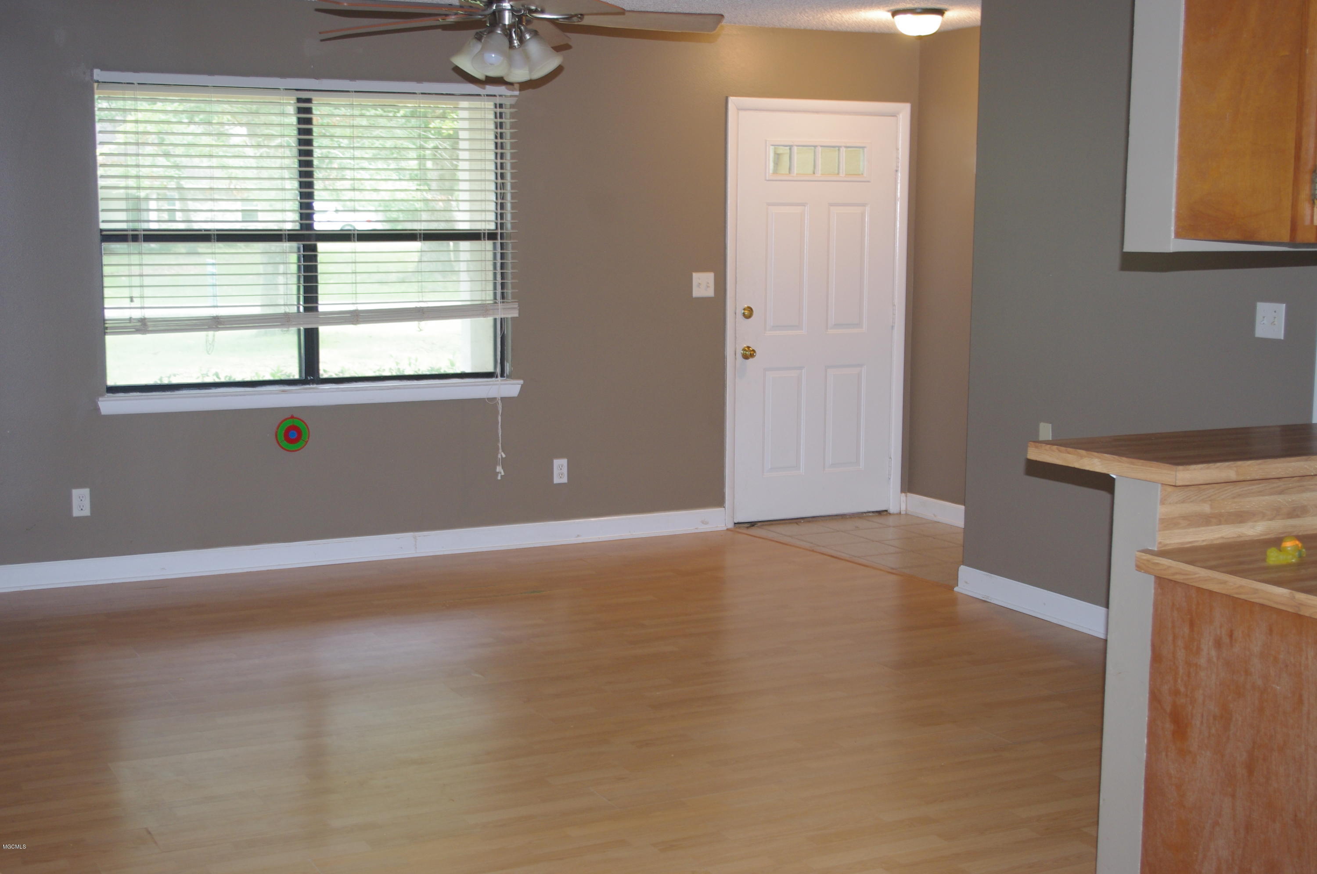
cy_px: 437
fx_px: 1790
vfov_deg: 27.5
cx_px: 658
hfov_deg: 40.4
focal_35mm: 49
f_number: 4
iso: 400
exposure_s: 1/25
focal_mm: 32.5
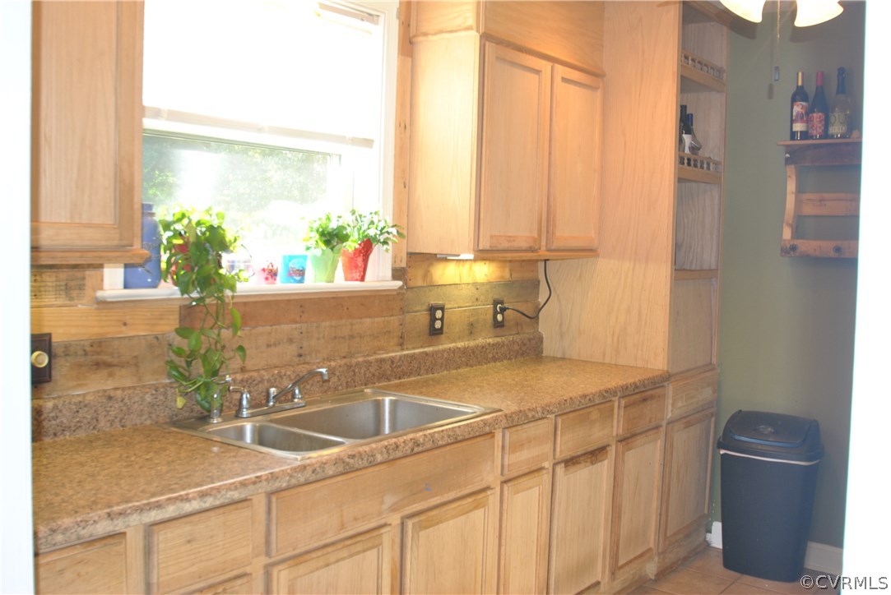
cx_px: 446
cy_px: 298
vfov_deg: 36.9
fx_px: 892
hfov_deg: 53.1
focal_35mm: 36
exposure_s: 1/15
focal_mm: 24
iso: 200
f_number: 4.5
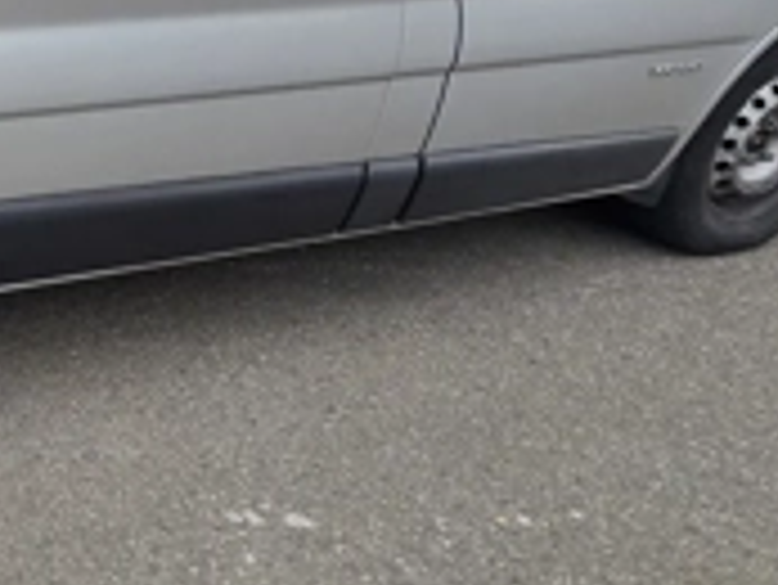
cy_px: 50
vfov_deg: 30.7
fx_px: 1012
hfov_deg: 29.7
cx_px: -324
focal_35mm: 45
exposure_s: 1/203
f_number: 2.2
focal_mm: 2.2
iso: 50
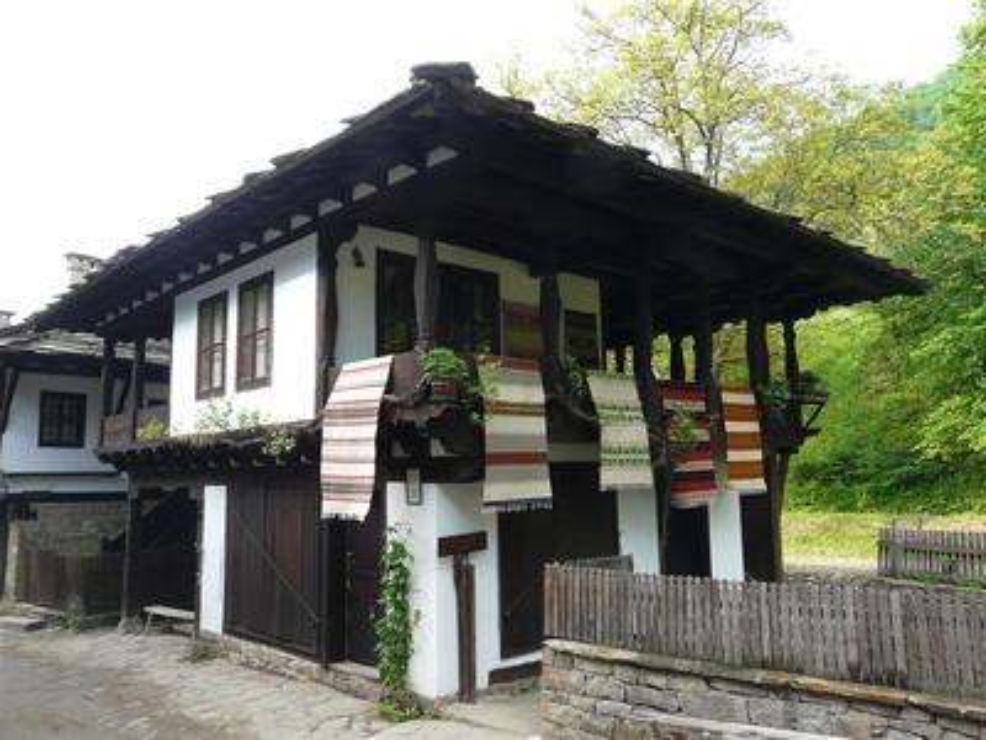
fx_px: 798
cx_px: 493
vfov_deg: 49.7
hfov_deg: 63.4
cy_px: 370
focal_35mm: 28
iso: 100
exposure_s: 1/100
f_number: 3.6
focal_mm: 4.6
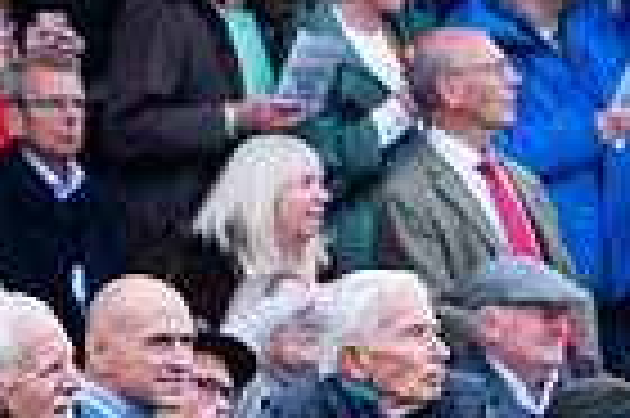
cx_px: -657
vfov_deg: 1.2
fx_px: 20294
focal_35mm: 1161
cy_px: 494
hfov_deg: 1.8
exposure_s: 1/1000
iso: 800
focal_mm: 280
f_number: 4
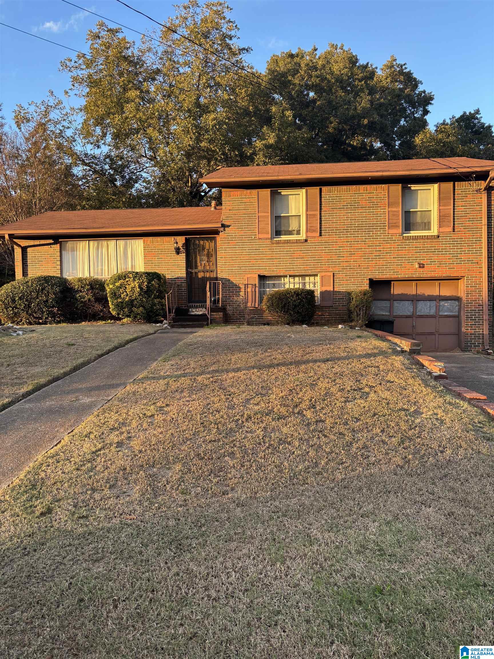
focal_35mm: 26
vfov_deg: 67.3
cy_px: 330
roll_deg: -0.2
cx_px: 247
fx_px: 495
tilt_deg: -2.7
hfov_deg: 53.1
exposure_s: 1/187
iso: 40
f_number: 1.6
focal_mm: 5.96
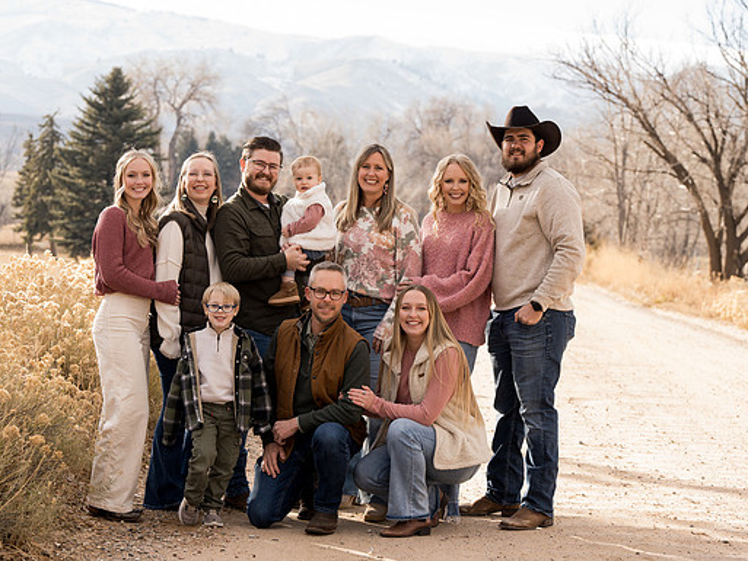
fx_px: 1880
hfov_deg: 22.5
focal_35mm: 87
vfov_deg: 17.0
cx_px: 335
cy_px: 280
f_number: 5
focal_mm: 80
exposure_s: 1/125
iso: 125
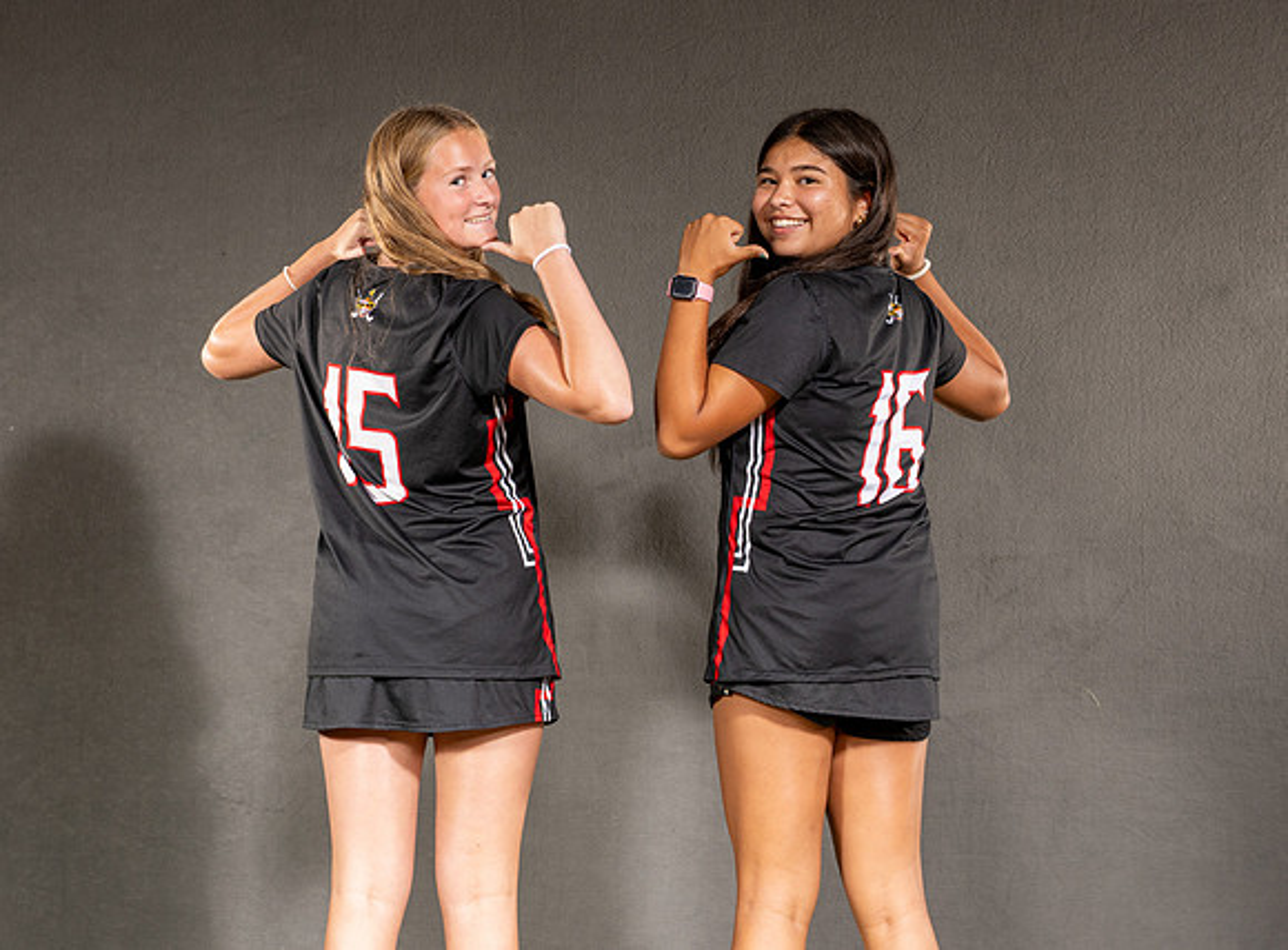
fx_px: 3452
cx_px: 638
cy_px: 331
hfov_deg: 21.1
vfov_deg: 15.6
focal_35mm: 93
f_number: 6.3
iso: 160
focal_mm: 52
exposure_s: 1/100
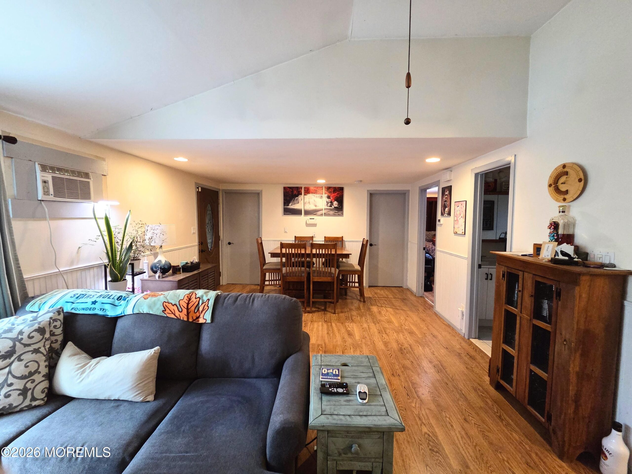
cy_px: 237
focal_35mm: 13
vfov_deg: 89.9
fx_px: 237
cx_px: 316
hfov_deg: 106.2
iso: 640
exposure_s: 1/60
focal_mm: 2.2
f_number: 2.2
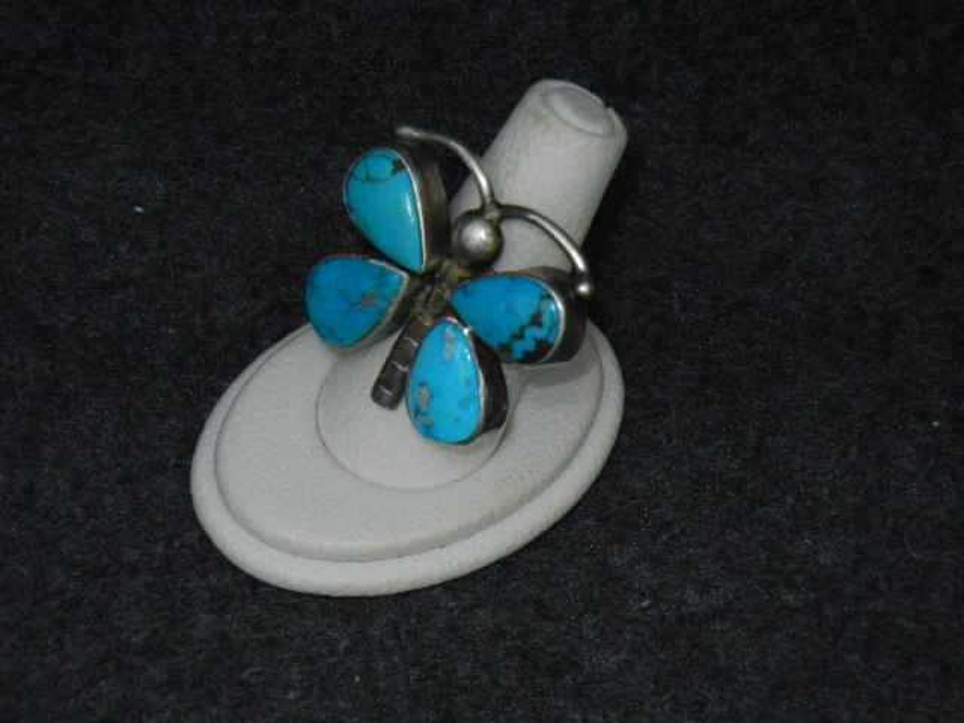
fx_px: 3230
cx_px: 482
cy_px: 362
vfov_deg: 12.8
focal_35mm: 116
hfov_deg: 17.0
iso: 800
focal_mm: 20.9
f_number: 9.2
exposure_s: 1/30
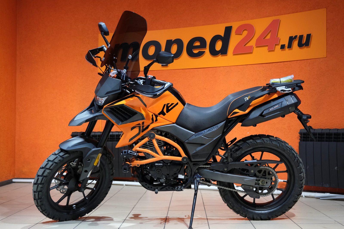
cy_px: 114
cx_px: 172
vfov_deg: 29.2
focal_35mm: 46
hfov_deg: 42.7
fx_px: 440
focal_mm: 30.8
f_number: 4
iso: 2000
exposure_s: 1/100
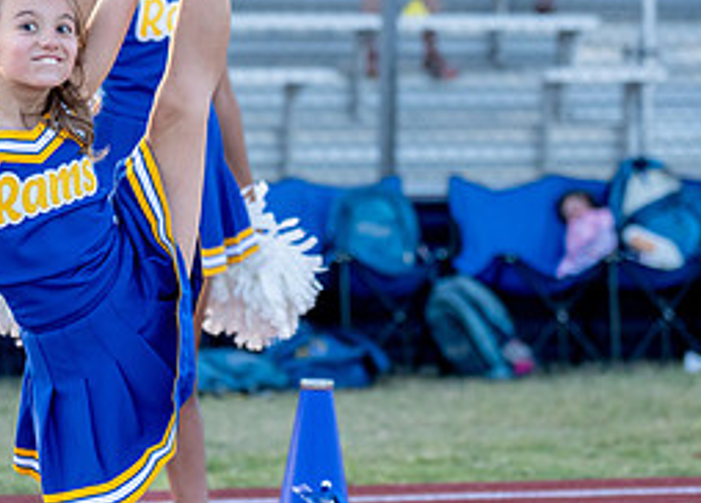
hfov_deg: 7.8
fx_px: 5122
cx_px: 73
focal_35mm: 257
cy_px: 214
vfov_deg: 5.6
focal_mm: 90
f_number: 2.8
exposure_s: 1/1000
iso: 640
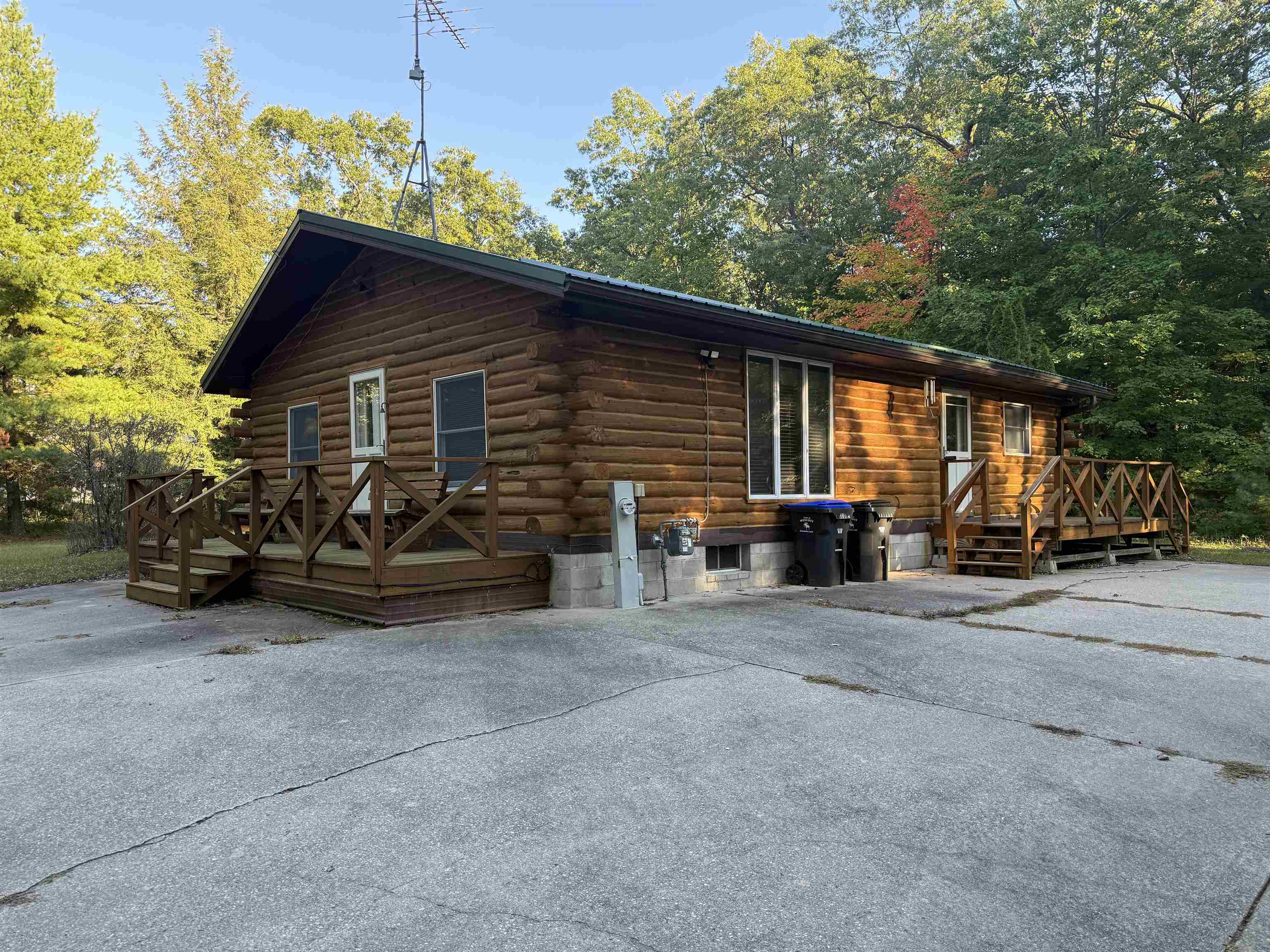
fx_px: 881
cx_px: 635
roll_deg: +0.5
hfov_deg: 71.6
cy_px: 476
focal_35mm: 24
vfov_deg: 56.8
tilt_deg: +2.1
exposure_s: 1/268
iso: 100
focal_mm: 6.76
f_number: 1.78
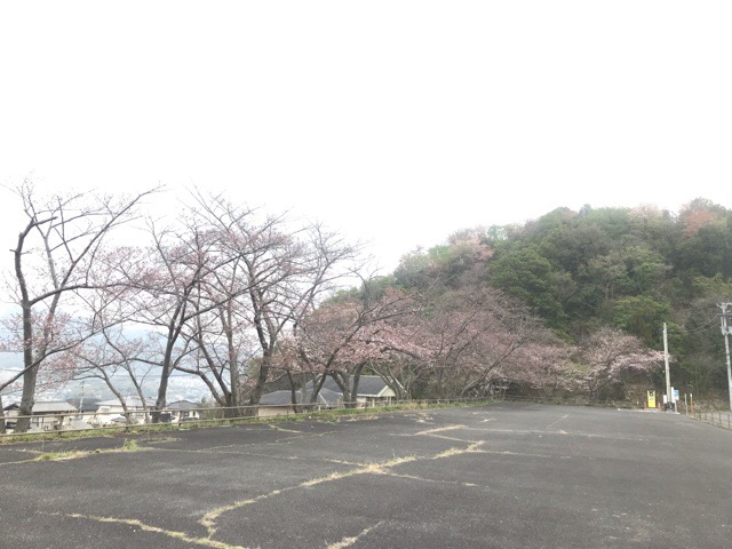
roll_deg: -2.3
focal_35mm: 28
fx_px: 592
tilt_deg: +11.1
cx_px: 366
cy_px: 274
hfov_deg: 63.4
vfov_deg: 49.7
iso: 20
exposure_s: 1/541
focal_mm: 3.99
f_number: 1.8
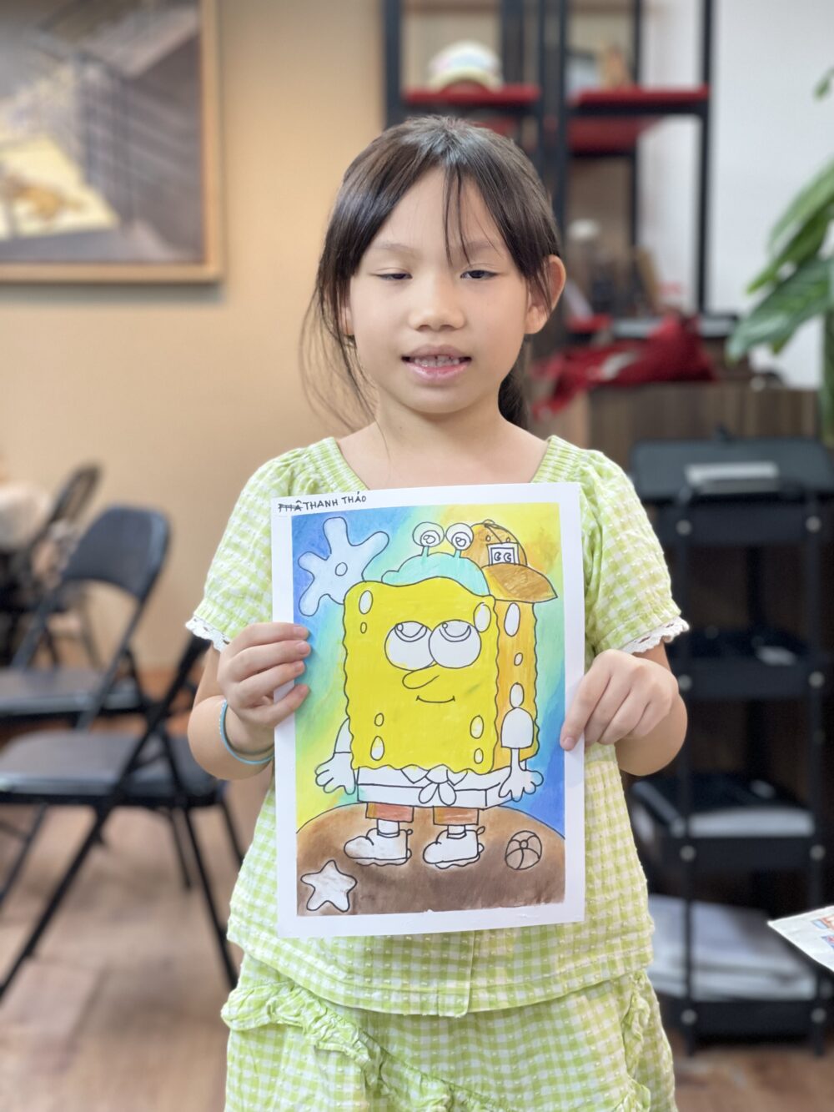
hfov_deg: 22.9
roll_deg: -0.1
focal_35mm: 64
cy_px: 556
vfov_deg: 30.3
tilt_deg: -5.4
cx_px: 417
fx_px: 2056
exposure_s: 1/121
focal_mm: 7.5
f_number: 2.2
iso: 200
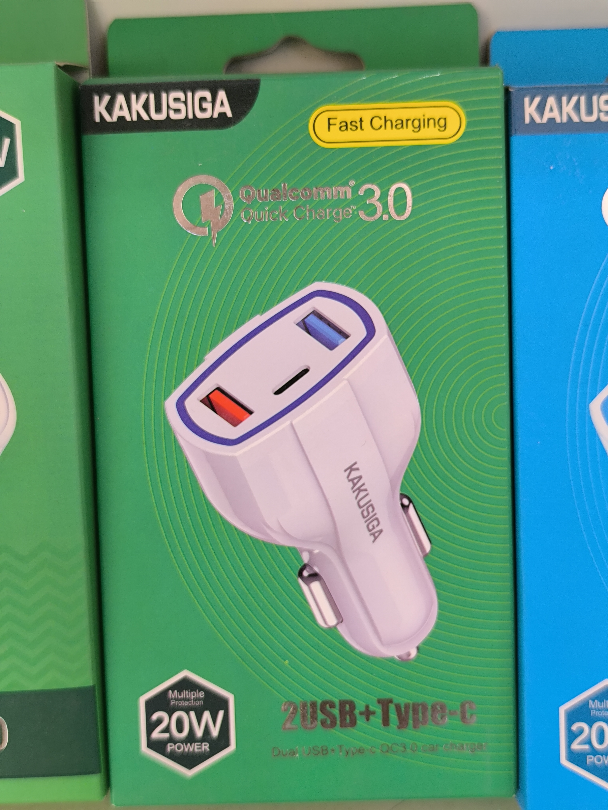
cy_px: 405
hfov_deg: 31.5
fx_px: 1077
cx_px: 304
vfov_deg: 41.2
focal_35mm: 46
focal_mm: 6.14
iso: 400
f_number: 1.65
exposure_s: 1/100
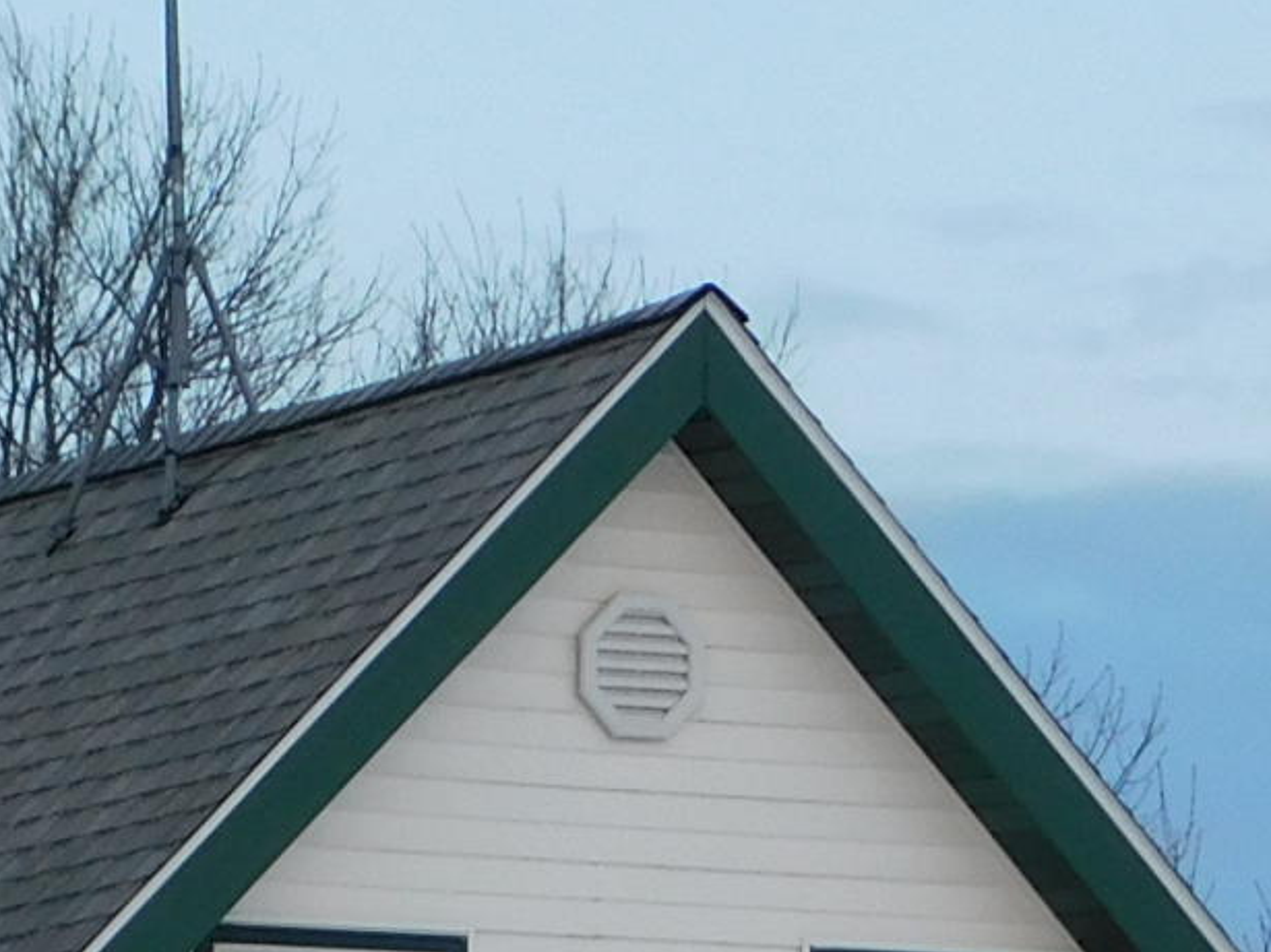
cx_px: -686
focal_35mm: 288
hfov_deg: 6.8
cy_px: 2303
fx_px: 10572
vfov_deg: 5.0
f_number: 4
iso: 125
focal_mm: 10.4
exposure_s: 1/100
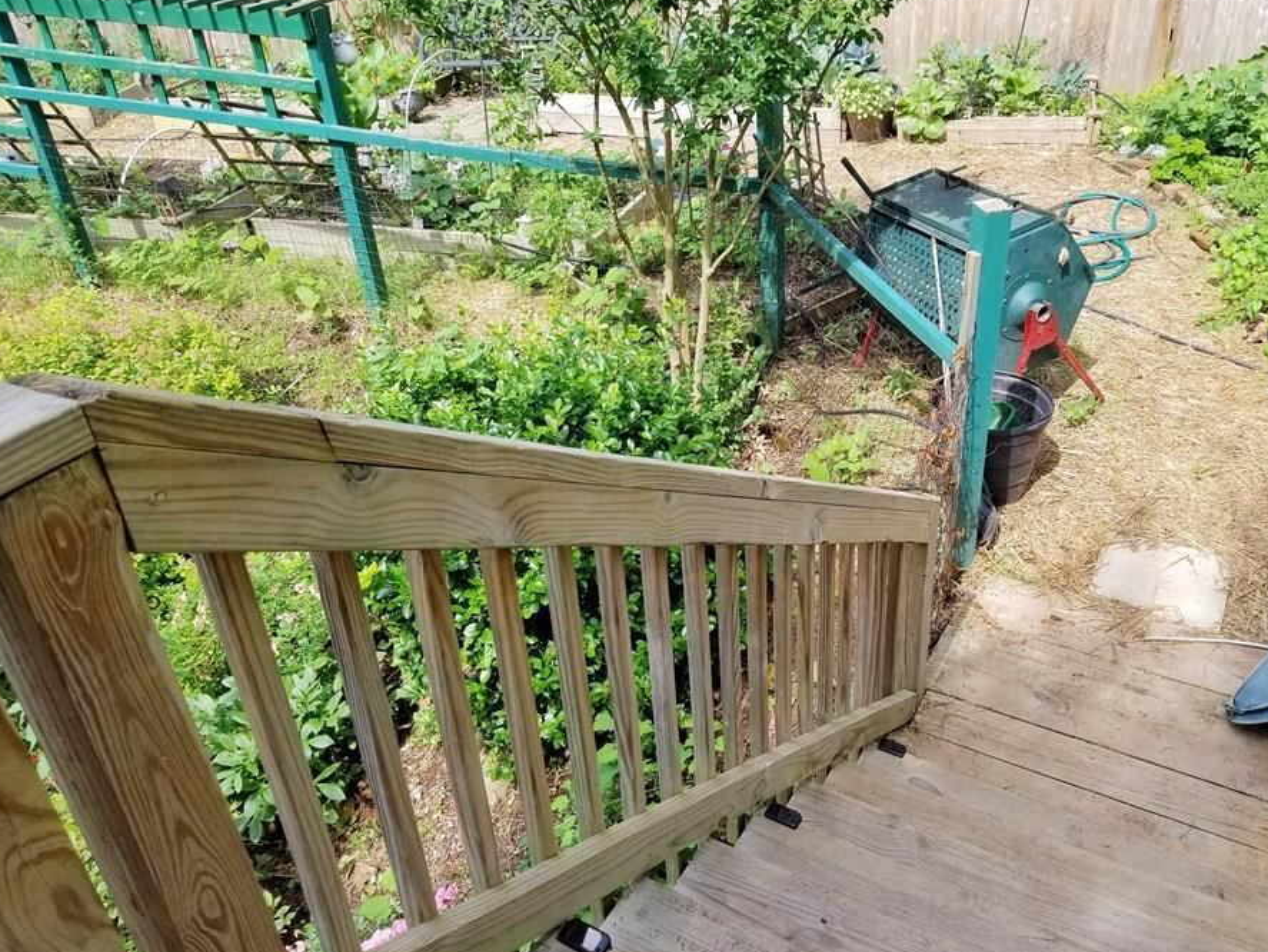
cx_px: 709
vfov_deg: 46.8
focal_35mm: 30
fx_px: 1099
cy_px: 482
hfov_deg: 59.8
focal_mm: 4.25
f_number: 1.7
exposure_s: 1/532
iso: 50
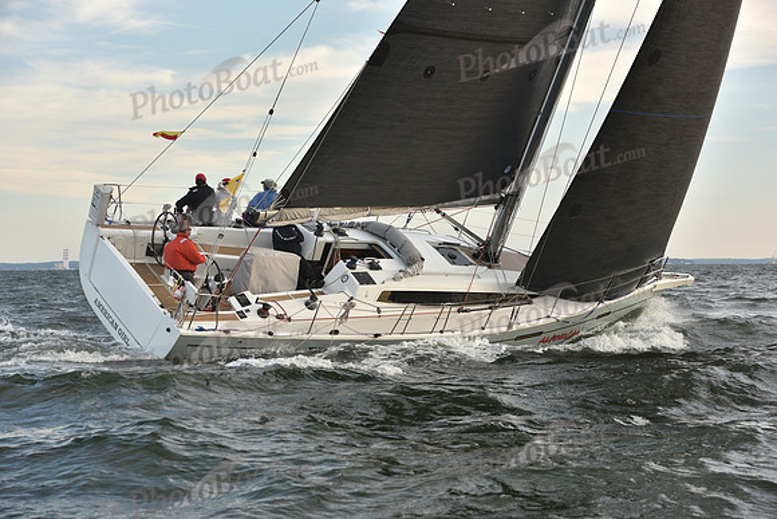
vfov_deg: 19.5
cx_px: 388
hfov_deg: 28.8
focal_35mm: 70
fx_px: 1511
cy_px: 260
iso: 250
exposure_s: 1/400
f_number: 5.6
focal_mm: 70
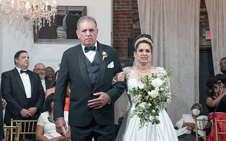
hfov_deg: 22.6
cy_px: 73
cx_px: 112
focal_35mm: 92
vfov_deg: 14.2
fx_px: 567
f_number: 4.5
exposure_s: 1/250
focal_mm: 70
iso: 2000
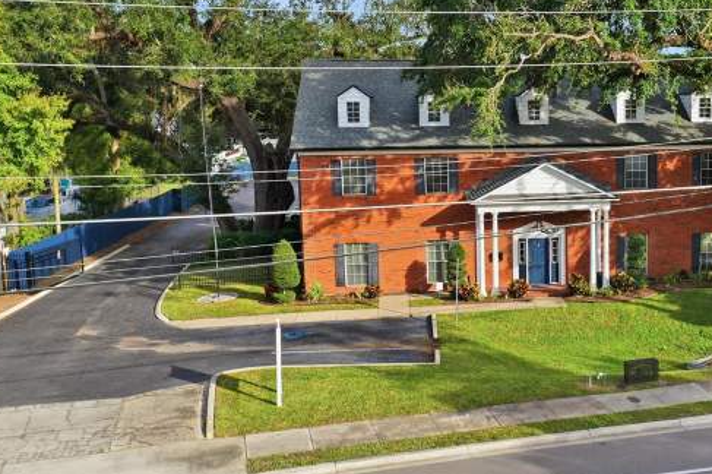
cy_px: 219
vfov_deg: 29.2
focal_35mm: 46
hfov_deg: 41.4
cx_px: 541
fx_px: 909
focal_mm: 10.3
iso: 100
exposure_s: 1/200
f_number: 4
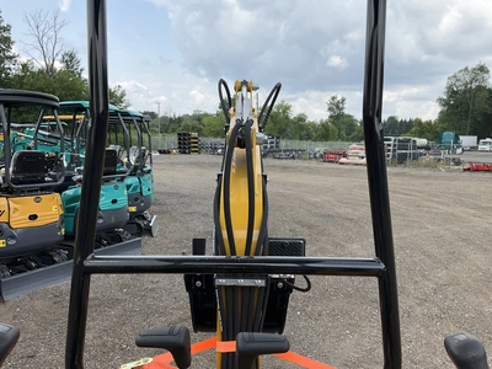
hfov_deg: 61.7
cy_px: 184
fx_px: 412
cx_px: 246
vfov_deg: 48.2
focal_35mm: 29
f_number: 1.8
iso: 25
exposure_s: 1/829
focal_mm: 3
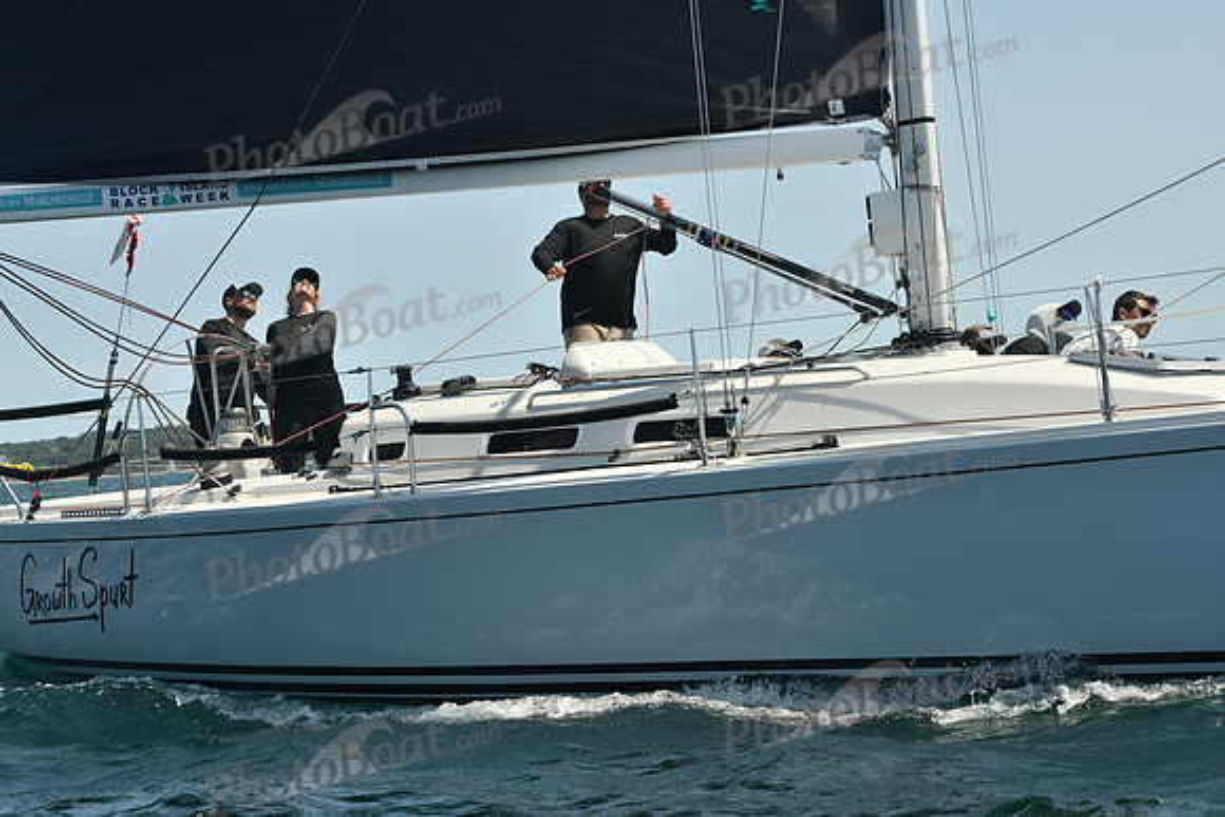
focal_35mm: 92
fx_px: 3131
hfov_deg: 22.1
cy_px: 408
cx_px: 612
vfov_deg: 14.9
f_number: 8
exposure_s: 1/640
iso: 320
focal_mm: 92
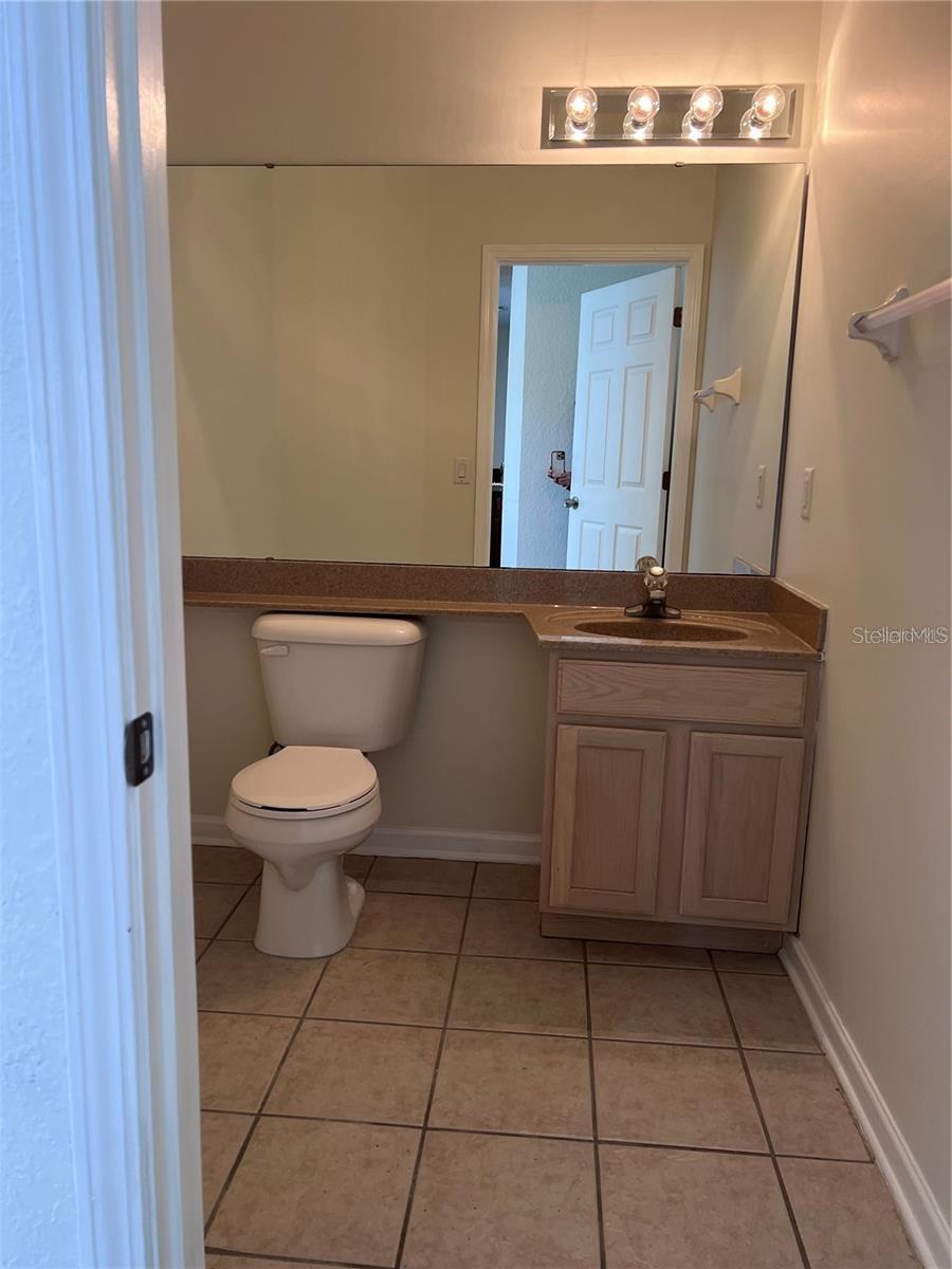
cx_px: 476
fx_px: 953
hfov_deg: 53.1
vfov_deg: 67.3
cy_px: 634
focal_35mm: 26
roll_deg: -1.3
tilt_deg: -9.7
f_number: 1.5
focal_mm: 5.7
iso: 125
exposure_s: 1/120
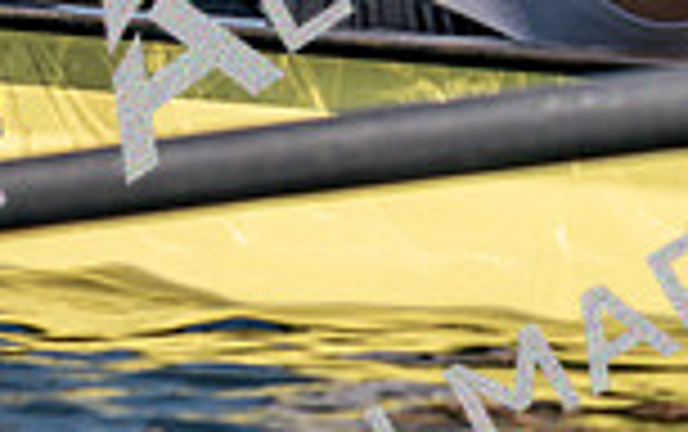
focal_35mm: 1156
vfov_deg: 1.1
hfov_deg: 1.8
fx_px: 21699
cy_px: -245
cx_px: -283
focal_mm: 300
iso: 200
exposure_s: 1/2000
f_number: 5.6
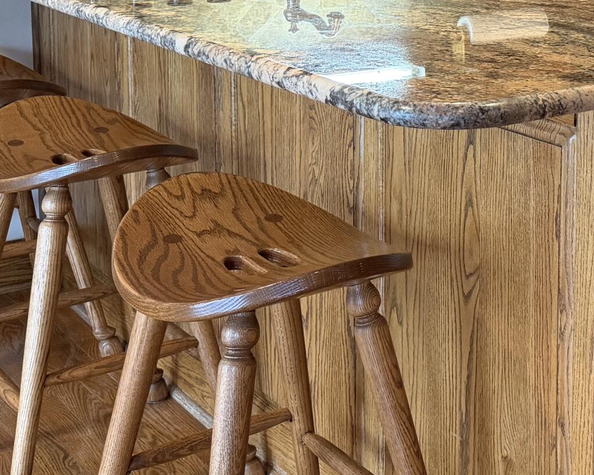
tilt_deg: -5.6
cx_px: 762
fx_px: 1213
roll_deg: -0.8
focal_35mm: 69
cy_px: -51
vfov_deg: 21.0
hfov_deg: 24.3
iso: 400
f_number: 1.78
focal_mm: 6.76
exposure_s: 1/60
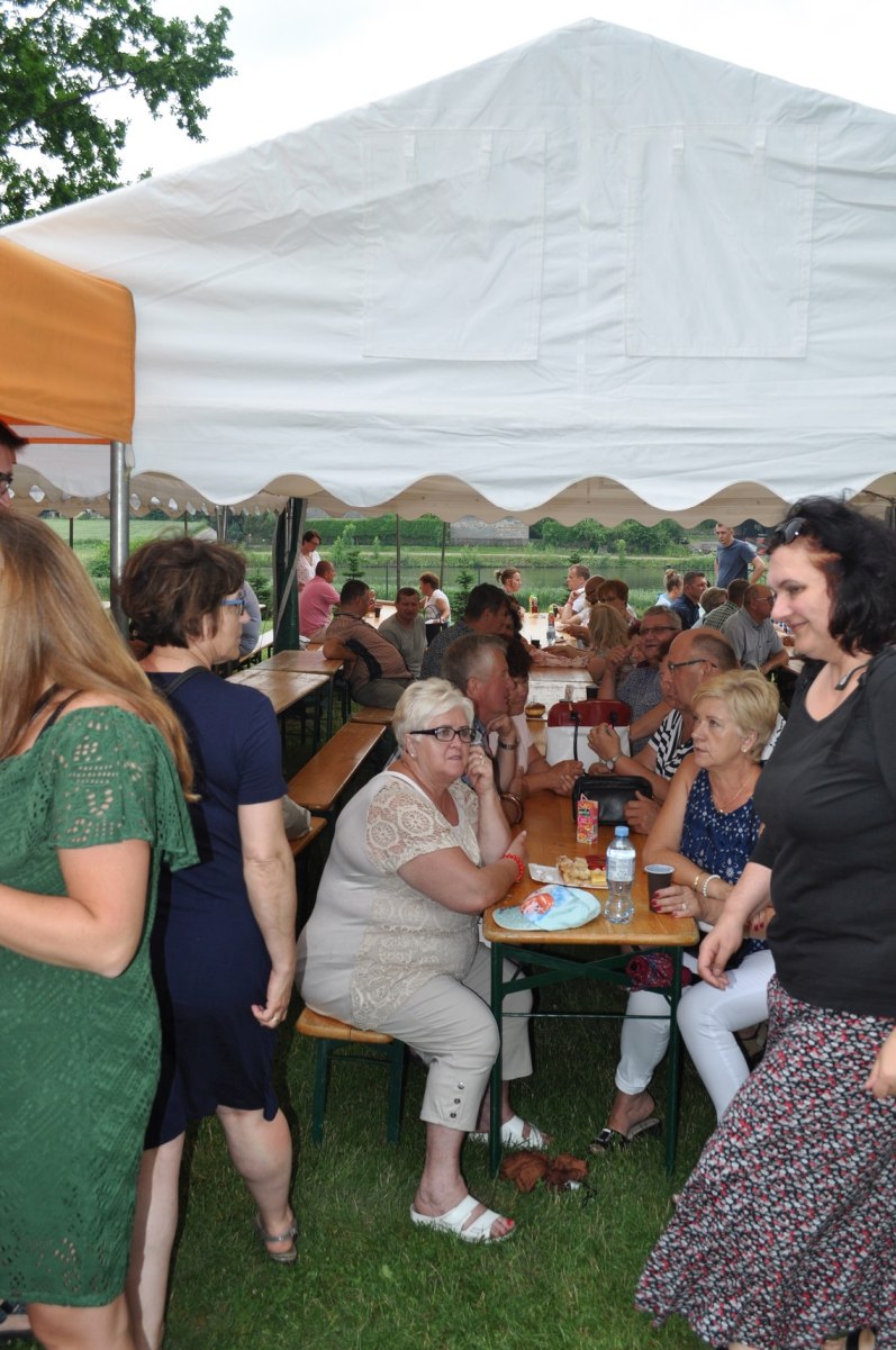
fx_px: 1236
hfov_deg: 39.9
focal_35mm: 33
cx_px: 448
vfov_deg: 57.3
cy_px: 675
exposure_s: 1/200
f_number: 6.3
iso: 200
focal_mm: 22
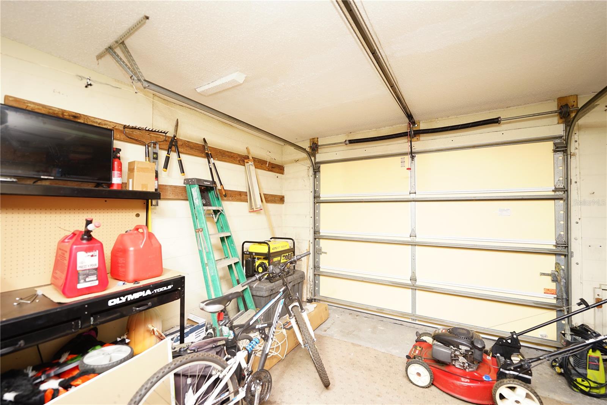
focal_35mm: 14
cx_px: 304
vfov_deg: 81.2
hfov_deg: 104.3
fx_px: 236
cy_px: 202
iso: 125
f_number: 2
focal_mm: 14
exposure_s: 1/6
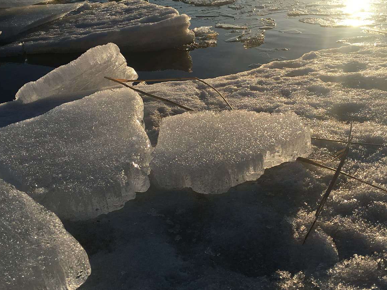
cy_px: 146
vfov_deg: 36.0
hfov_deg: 46.7
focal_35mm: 40
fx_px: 447
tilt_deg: -27.5
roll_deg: +1.8
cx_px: 214
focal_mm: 4.15
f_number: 2.2
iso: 25
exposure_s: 1/2262
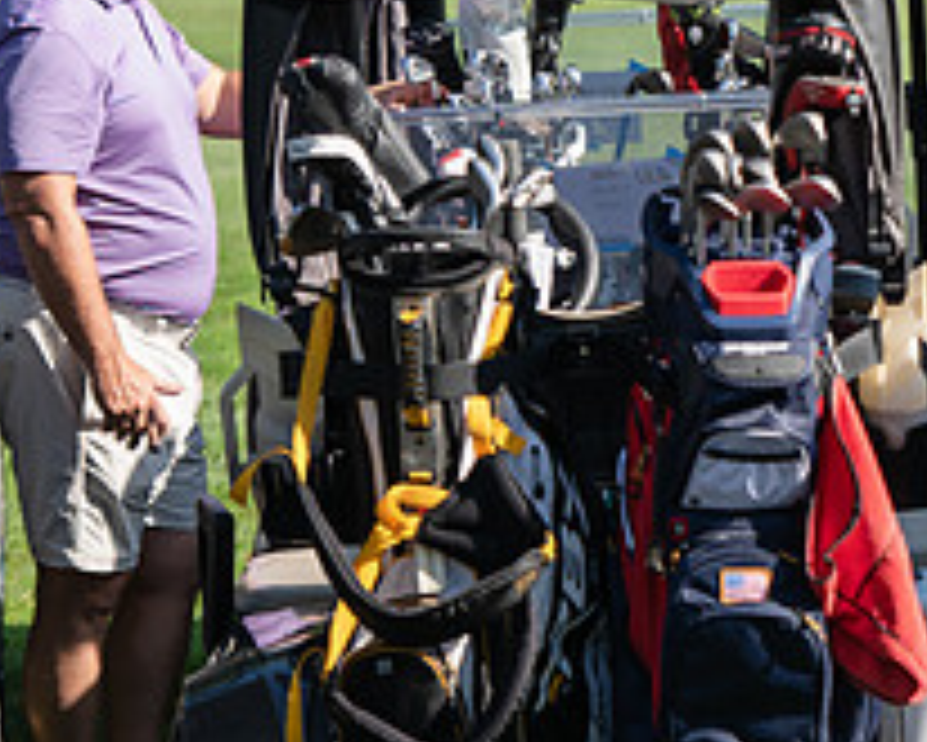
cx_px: 1166
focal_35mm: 330
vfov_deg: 4.7
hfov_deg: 5.8
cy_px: 227
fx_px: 9058
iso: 100
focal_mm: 125
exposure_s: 1/500
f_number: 3.5
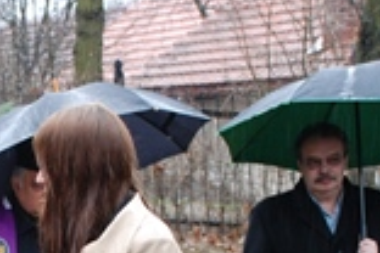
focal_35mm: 169
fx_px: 1780
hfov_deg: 12.0
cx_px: -29
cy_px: 403
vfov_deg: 8.0
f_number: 5
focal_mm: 35
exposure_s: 1/80
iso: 200
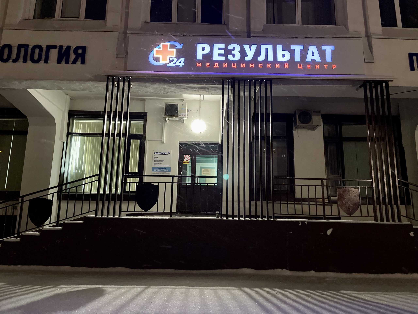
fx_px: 314
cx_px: 209
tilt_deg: +11.6
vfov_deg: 53.1
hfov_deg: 67.3
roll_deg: -0.5
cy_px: 157
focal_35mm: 26
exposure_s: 1/25
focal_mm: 4.2
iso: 500
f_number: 1.6
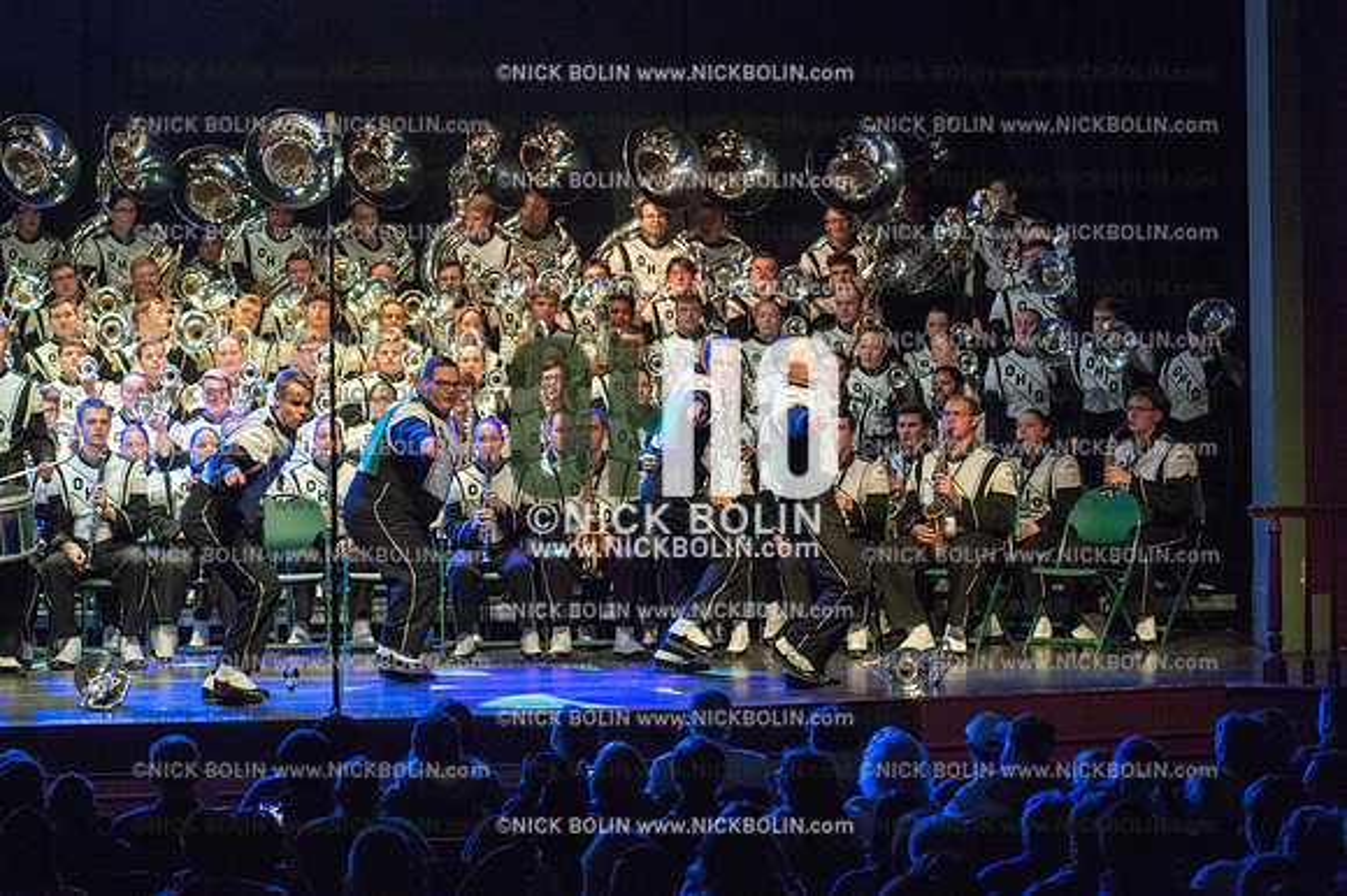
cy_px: 448
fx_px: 5235
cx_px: 674
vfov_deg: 9.8
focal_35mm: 140
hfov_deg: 14.7
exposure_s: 1/400
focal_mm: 140
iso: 8000
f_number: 5.6
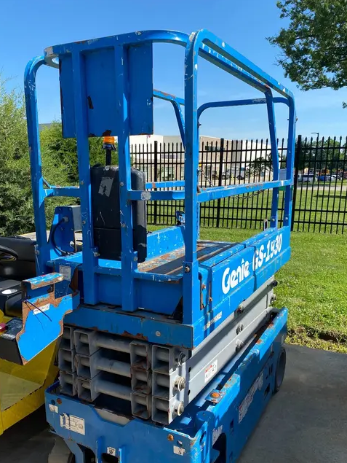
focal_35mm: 30
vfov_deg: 59.8
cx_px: 180
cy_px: 253
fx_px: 401
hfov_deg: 46.8
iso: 32
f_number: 1.8
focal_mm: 4.25
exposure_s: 1/1727
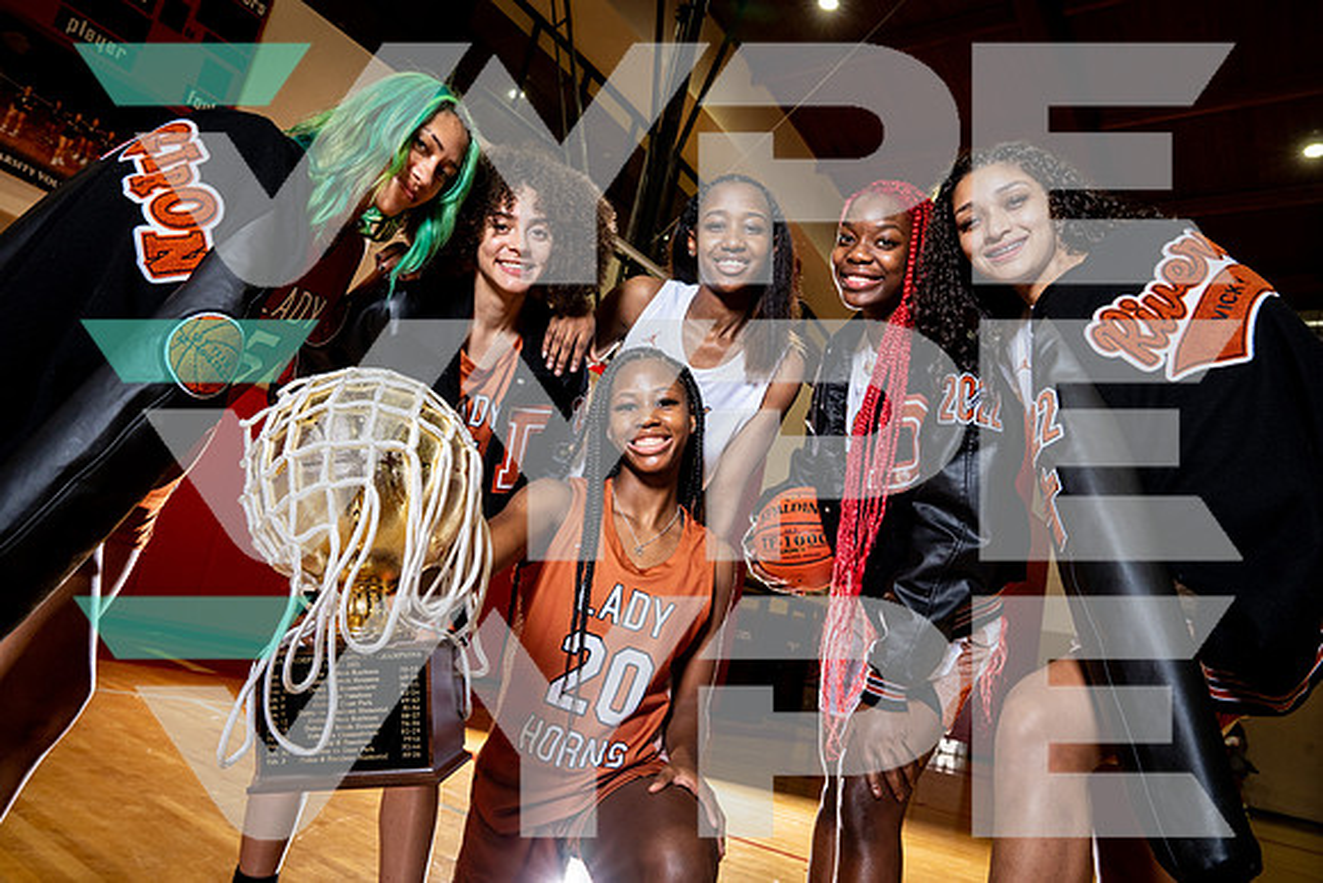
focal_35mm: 25
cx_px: 662
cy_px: 442
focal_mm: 25
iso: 800
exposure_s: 1/250
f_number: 8
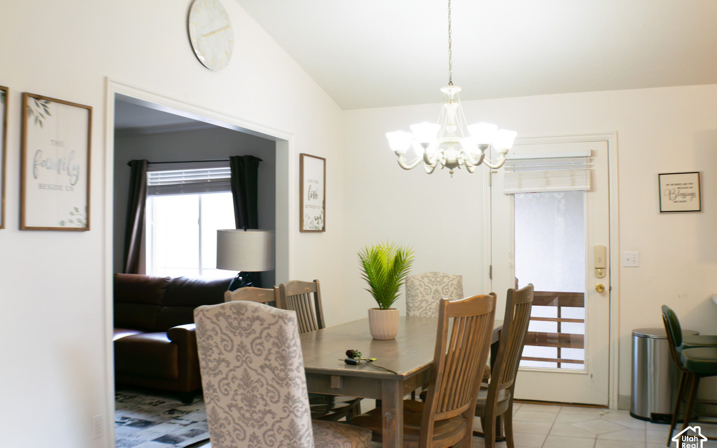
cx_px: 358
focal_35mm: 43
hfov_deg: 46.2
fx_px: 840
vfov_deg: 29.9
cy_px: 227
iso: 200
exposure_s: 1/40
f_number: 5.6
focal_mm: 28
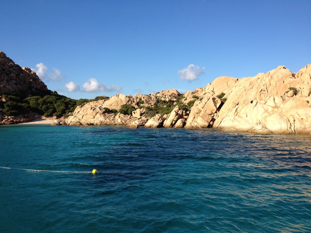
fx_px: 314
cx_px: 156
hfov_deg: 52.6
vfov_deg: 40.7
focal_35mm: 35
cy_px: 116
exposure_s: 1/1534
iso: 64
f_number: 2.4
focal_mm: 4.28
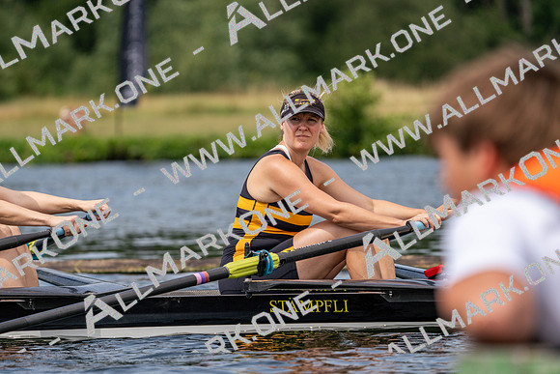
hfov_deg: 6.4
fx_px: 4994
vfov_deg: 4.3
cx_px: 280
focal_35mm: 321
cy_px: 187
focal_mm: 321
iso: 320
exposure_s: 1/1600
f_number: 6.3
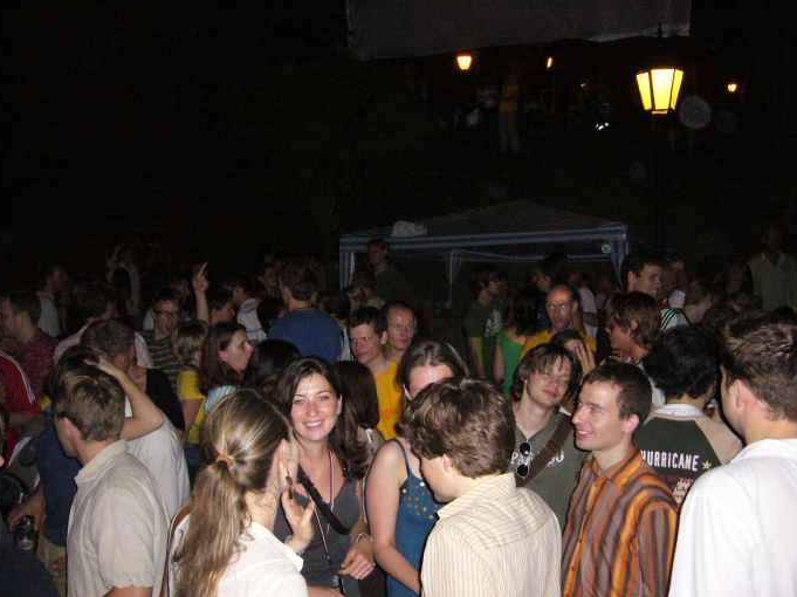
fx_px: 828
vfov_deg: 39.6
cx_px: 393
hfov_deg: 51.4
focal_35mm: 36
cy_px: 298
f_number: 2.8
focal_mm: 5.8
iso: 400
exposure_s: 1/60
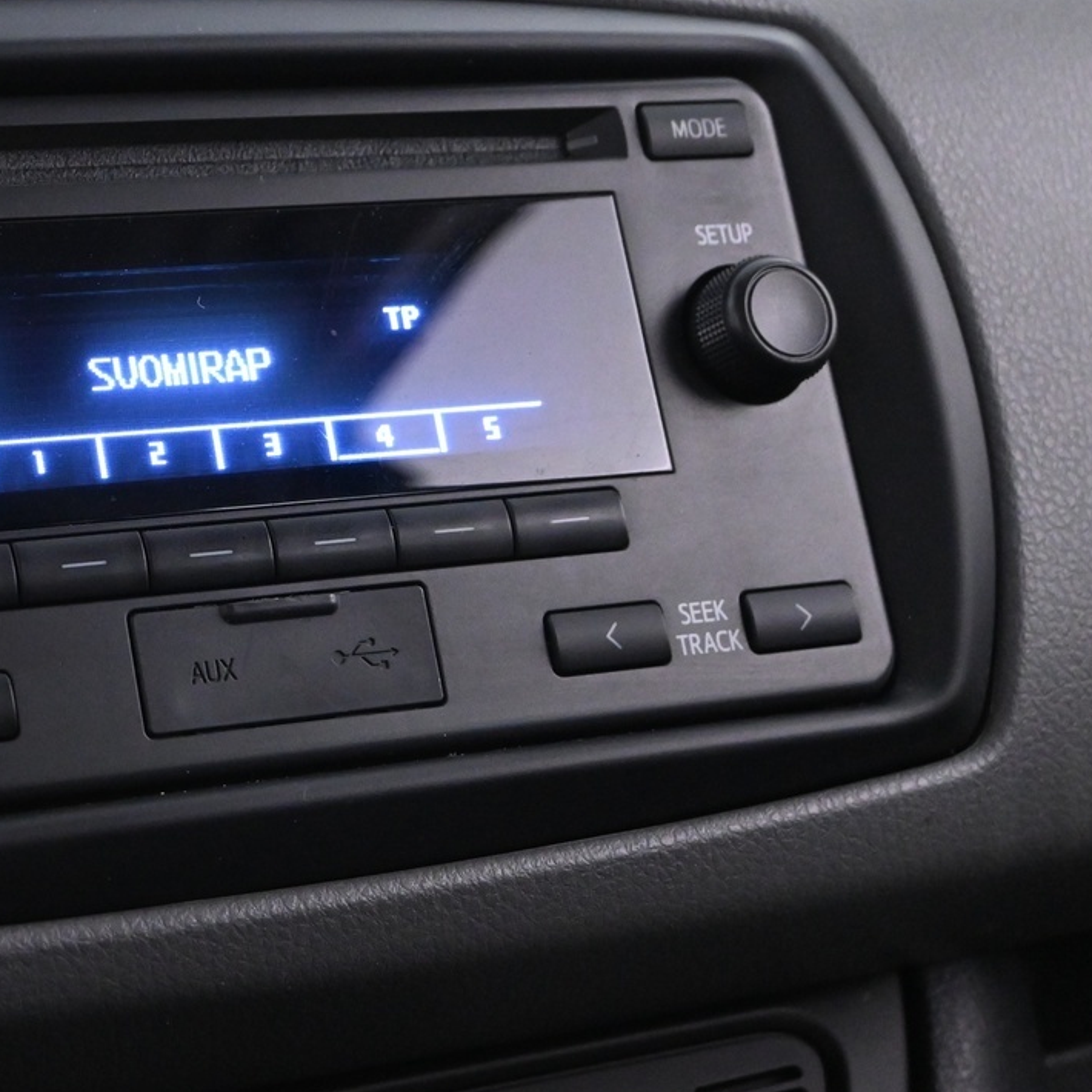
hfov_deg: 25.2
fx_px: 2284
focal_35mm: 64
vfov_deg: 26.9
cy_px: 489
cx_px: -77
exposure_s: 1/30
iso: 3200
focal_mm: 22
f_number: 4
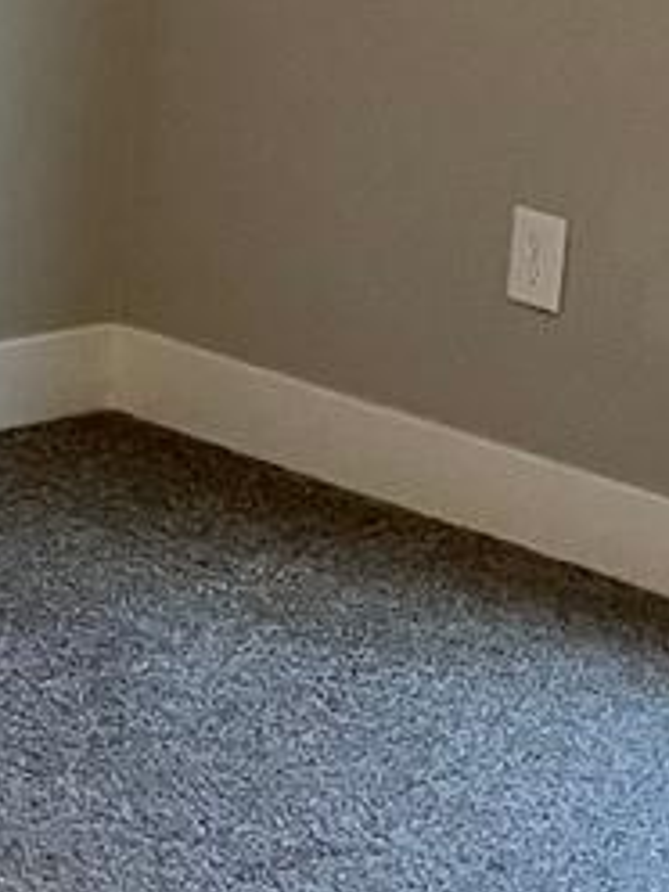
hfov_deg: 8.3
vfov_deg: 12.0
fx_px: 4149
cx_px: -1047
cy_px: -241
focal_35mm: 161
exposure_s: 1/60
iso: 320
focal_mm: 5.7
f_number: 1.5
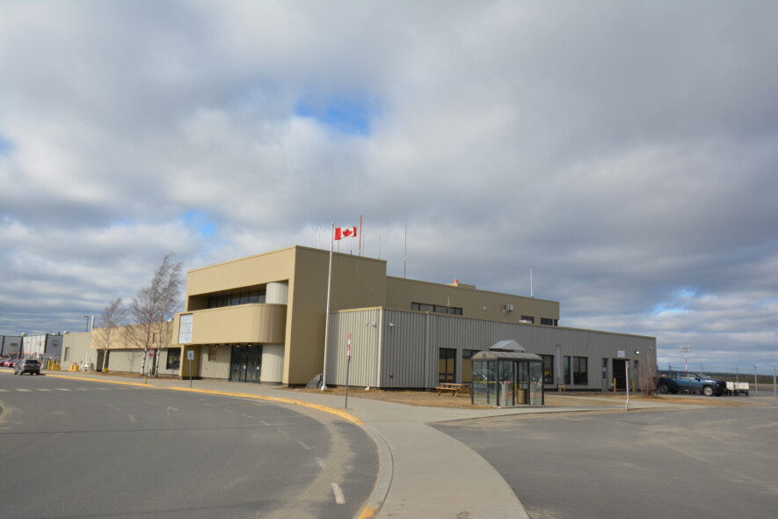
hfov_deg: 61.9
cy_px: 260
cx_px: 389
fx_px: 648
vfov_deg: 43.6
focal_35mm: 30
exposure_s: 1/250
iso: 110
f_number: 8
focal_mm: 20
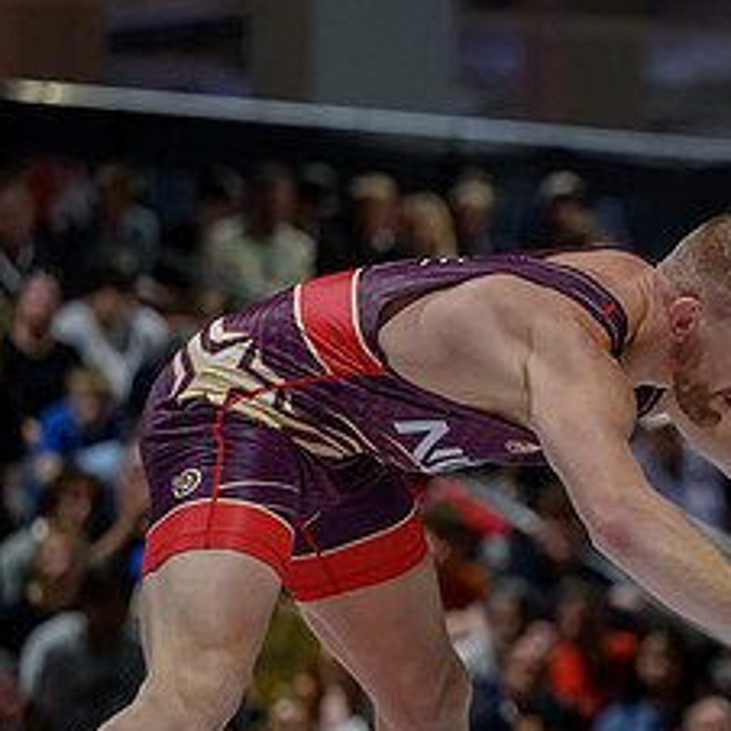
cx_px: 939
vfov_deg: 5.2
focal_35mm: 334
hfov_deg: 5.2
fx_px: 7980
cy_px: 508
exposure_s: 1/640
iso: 5600
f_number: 2.8
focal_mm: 125
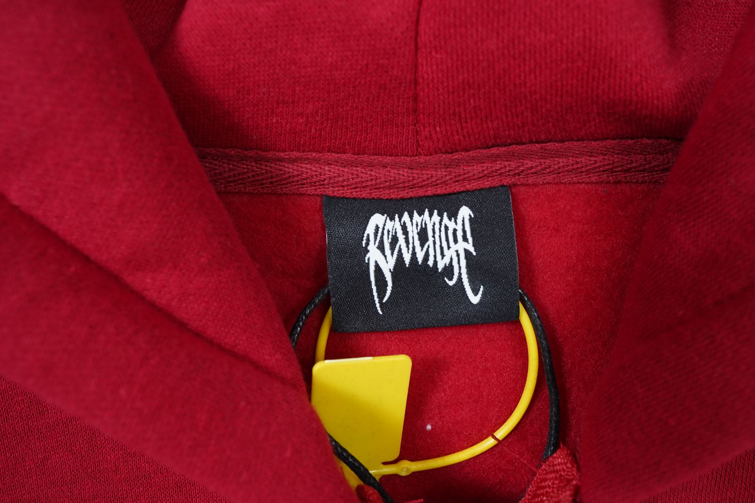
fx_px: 734
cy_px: 252
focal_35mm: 35
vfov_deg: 37.9
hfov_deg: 54.4
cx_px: 378
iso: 1600
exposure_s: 1/100
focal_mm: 35
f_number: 10
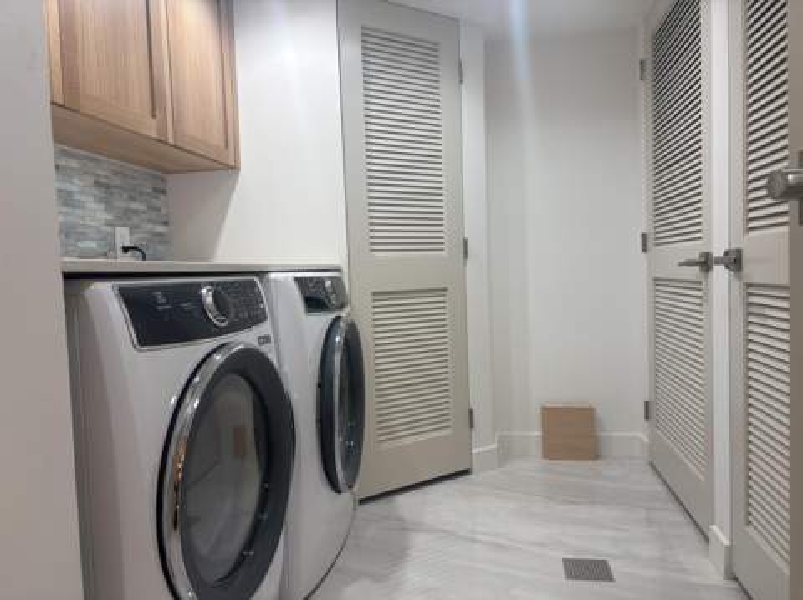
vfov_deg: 53.0
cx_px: 402
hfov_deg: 67.4
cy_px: 300
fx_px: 603
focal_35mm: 26
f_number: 1.6
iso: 64
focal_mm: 5.96
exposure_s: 1/120
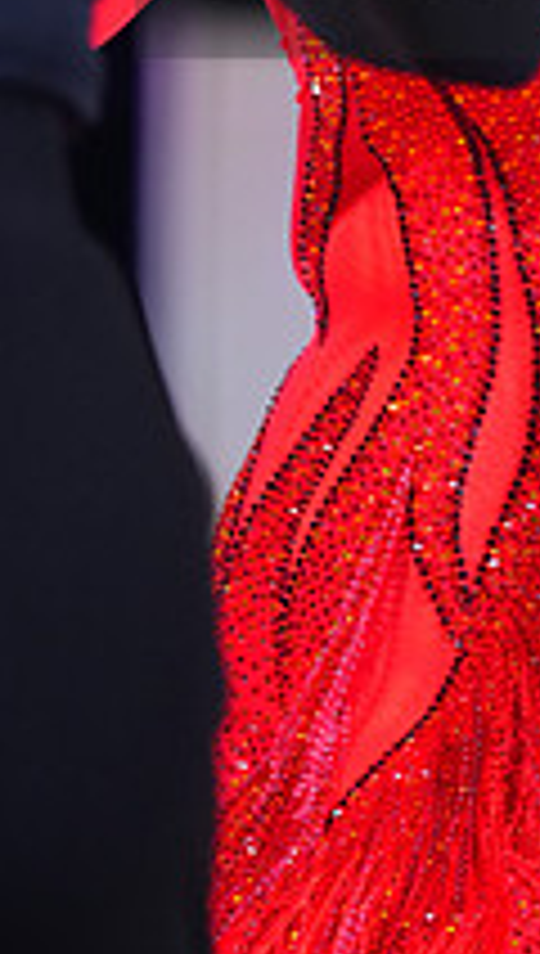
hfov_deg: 2.7
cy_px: -90
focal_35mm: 449
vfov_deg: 4.8
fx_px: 11375
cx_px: 758
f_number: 2.8
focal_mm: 157
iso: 2000
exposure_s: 1/400
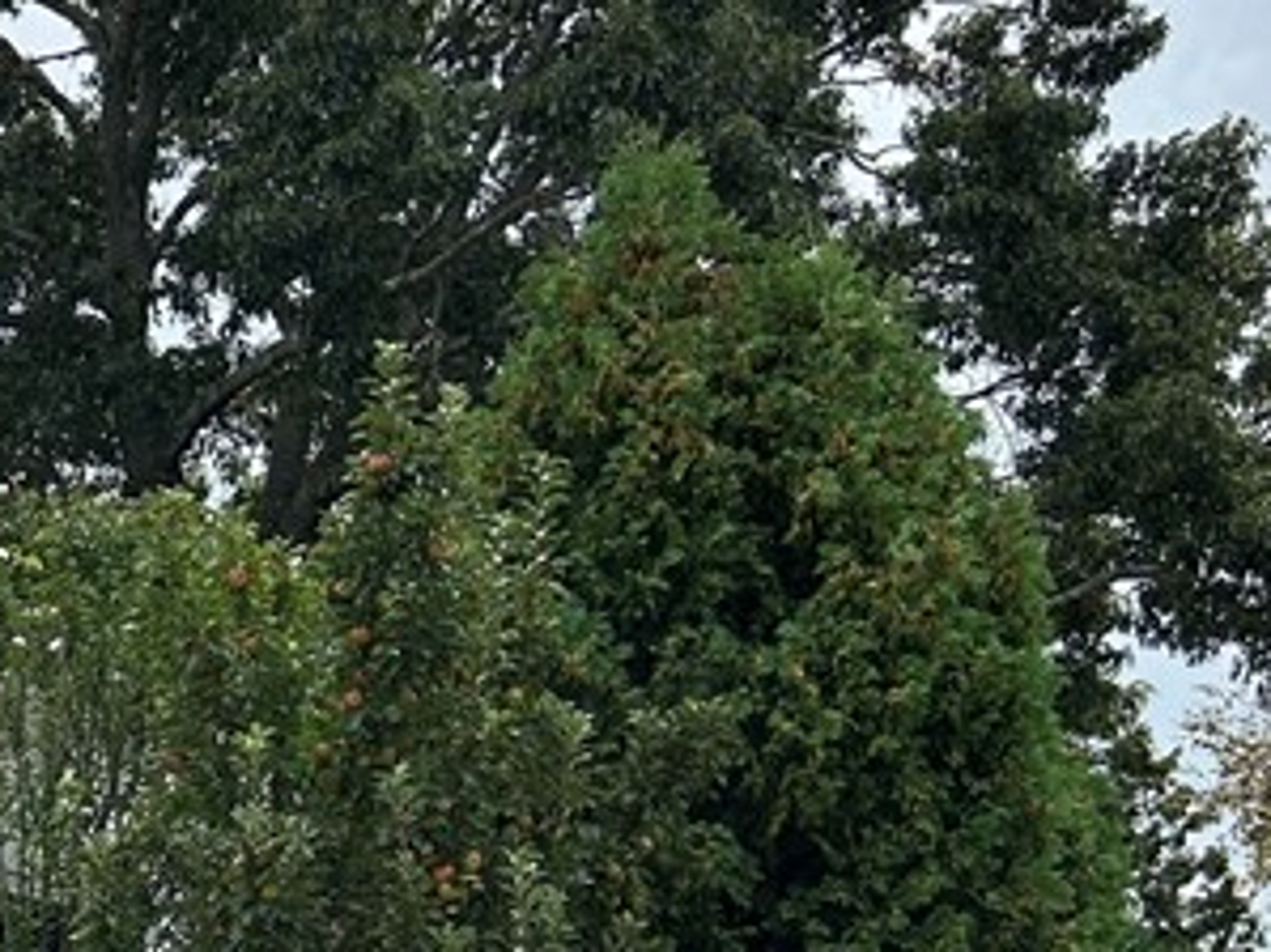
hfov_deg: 18.8
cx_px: -744
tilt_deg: +0.1
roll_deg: -1.6
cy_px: 1224
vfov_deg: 15.8
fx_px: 3267
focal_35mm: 89
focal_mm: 5.7
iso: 50
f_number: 1.5
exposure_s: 1/3356
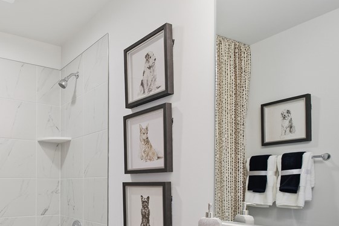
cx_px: 82
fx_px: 292
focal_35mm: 31
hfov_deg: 57.0
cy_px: 184
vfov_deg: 40.4
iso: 200
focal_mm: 16
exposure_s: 1/40
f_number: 6.3
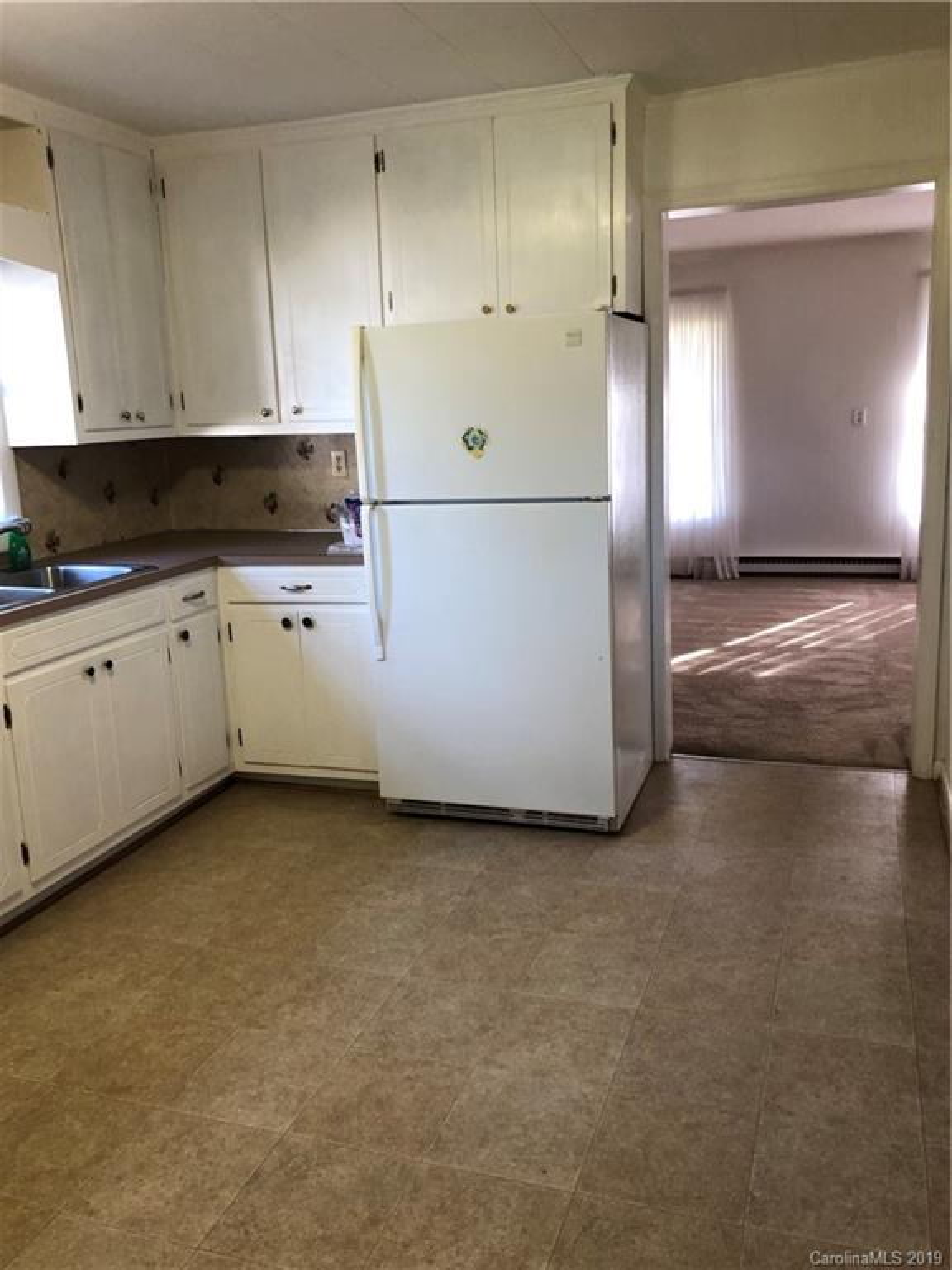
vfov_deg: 63.4
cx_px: 476
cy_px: 635
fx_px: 1027
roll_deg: +2.4
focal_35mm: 28
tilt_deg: -8.5
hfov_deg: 49.7
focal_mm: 3.99
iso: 40
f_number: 1.8
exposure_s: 1/17
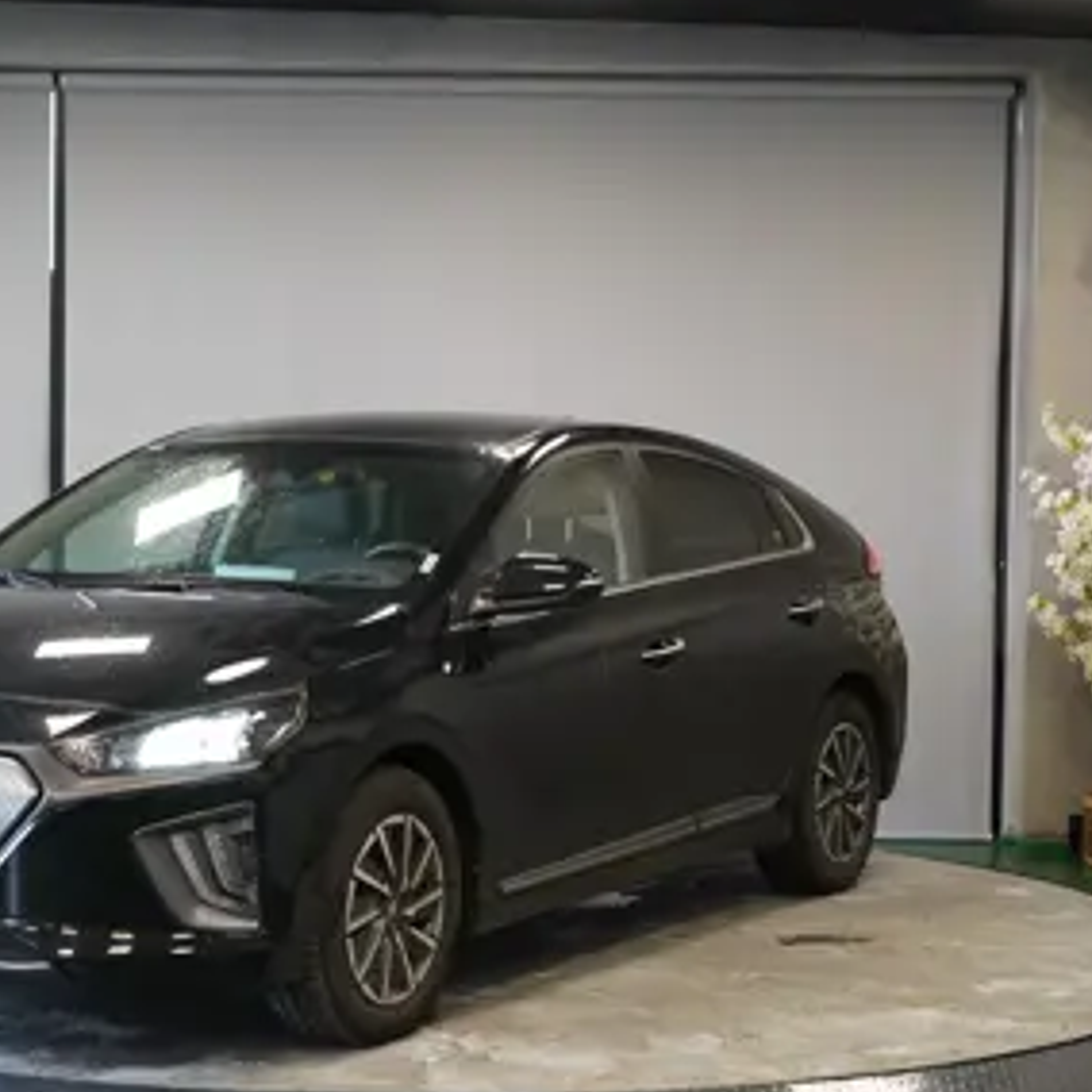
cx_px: 381
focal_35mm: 76
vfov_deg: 22.8
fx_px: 2712
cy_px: 584
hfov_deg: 22.7
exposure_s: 1/160
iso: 2500
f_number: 5
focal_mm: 53
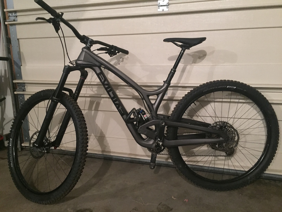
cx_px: 141
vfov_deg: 48.2
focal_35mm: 29
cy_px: 106
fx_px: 236
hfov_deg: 61.7
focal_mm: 4.15
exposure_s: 1/15
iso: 500
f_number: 2.2
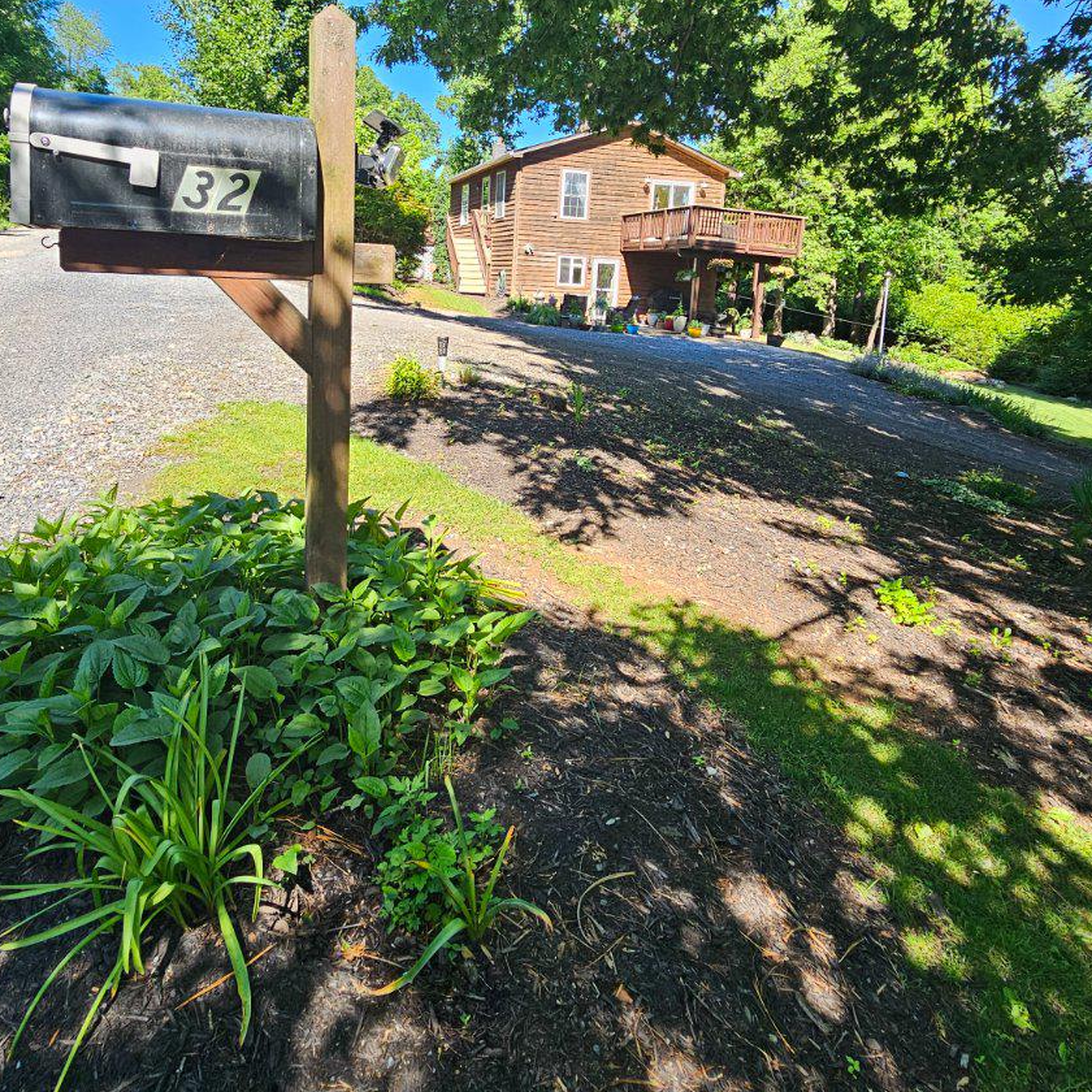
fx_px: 749
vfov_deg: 70.9
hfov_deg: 72.0
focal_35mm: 21
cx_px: 495
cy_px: 407
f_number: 2.2
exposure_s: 1/372
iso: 50
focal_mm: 2.2
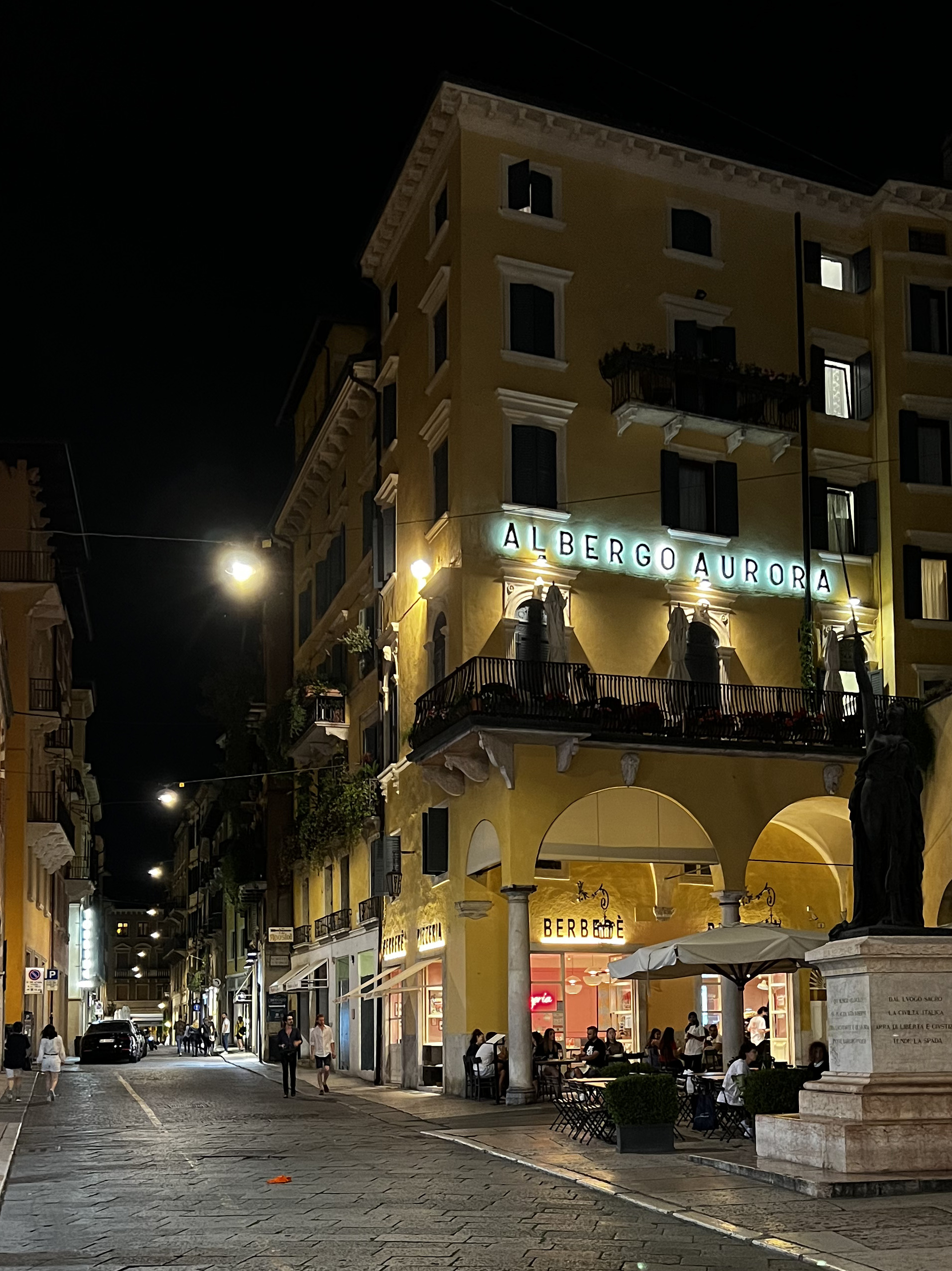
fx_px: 1504
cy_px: 913
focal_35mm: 41
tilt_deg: +5.1
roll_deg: +0.2
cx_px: 538
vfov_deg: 44.6
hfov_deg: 35.1
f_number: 1.5
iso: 500
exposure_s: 1/33
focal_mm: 5.7
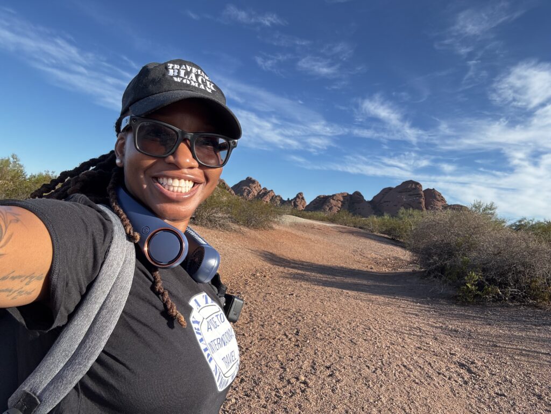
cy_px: 207
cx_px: 276
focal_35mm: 23
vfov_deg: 58.9
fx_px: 366
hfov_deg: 73.9
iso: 25
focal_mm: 2.69
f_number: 1.9
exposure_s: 1/607
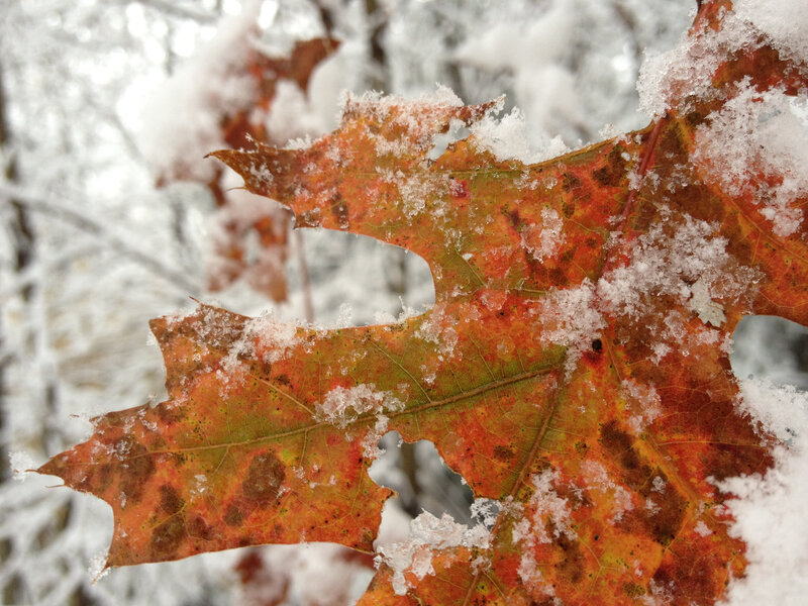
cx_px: 404
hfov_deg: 52.6
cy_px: 303
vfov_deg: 40.7
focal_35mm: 35
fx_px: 817
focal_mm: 4.28
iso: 80
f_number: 2.4
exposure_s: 1/60
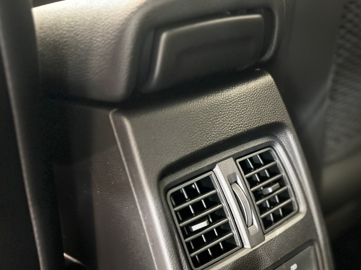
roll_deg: +3.6
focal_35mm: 44
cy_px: 240
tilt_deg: -31.7
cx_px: 278
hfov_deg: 41.5
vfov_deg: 31.4
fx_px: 459
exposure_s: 1/9
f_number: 1.78
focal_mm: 6.76
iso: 2500
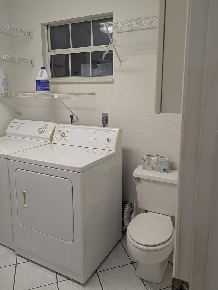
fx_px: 226
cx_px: 114
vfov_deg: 65.1
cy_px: 132
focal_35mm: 27
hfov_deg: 51.4
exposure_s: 1/120
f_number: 1.85
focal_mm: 6.81
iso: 200
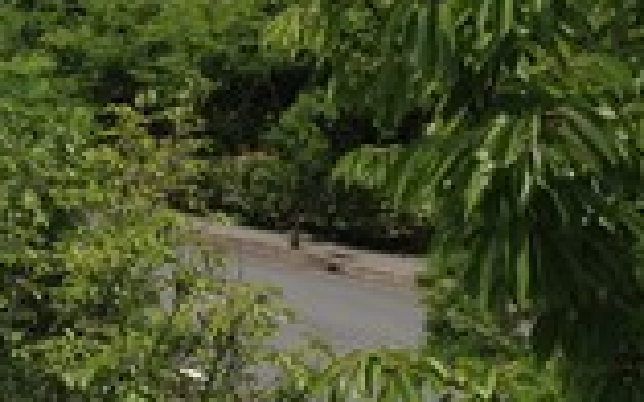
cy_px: -187
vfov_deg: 10.7
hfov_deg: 16.7
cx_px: -201
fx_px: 2070
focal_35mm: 118
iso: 50
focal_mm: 4.28
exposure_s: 1/1672
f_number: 2.4
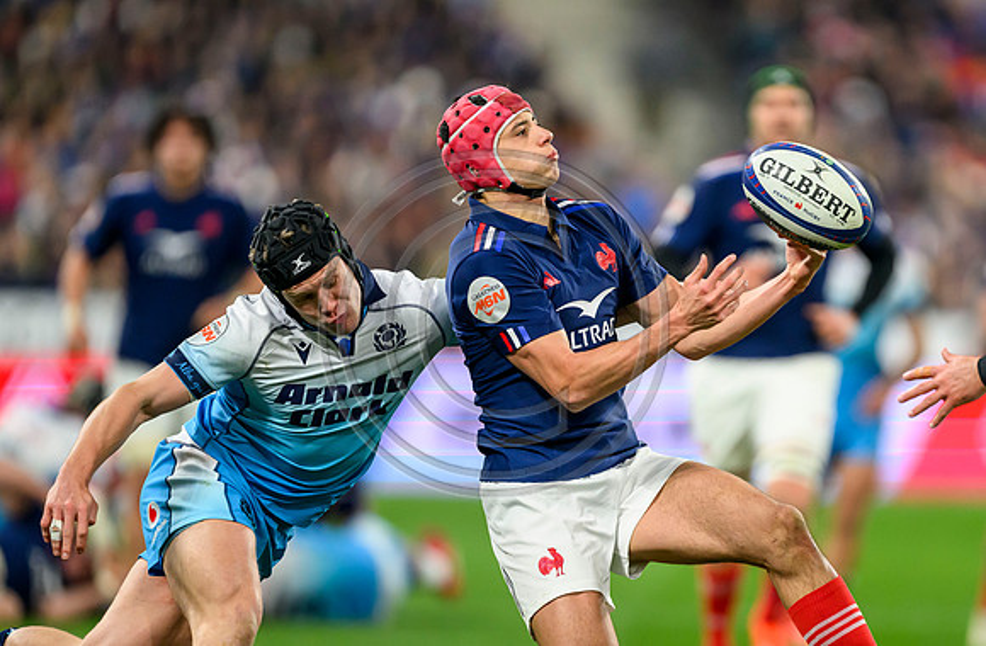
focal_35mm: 566
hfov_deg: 3.7
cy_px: 391
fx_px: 15413
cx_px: 648
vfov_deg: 2.4
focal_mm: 400
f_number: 2.8
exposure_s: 1/2500
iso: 3200
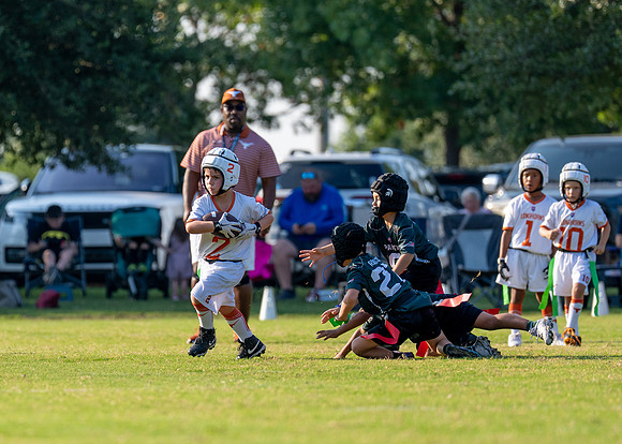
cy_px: 254
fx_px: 7284
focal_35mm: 412
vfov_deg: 3.5
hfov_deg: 4.9
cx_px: 215
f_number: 2.8
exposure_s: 1/2000
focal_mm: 200
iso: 200
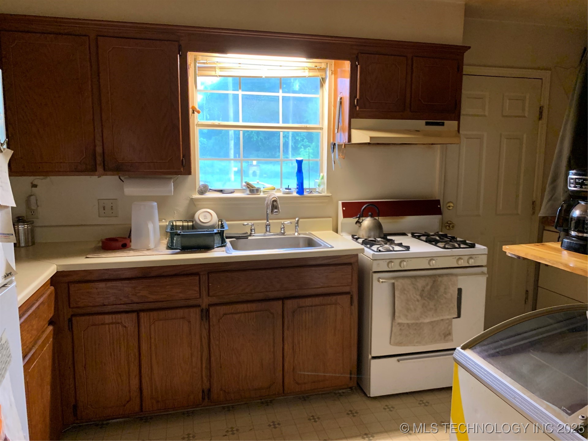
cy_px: 220
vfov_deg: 53.1
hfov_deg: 67.3
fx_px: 442
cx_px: 294
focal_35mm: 26
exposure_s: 1/40
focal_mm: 4.25
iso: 250
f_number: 1.8
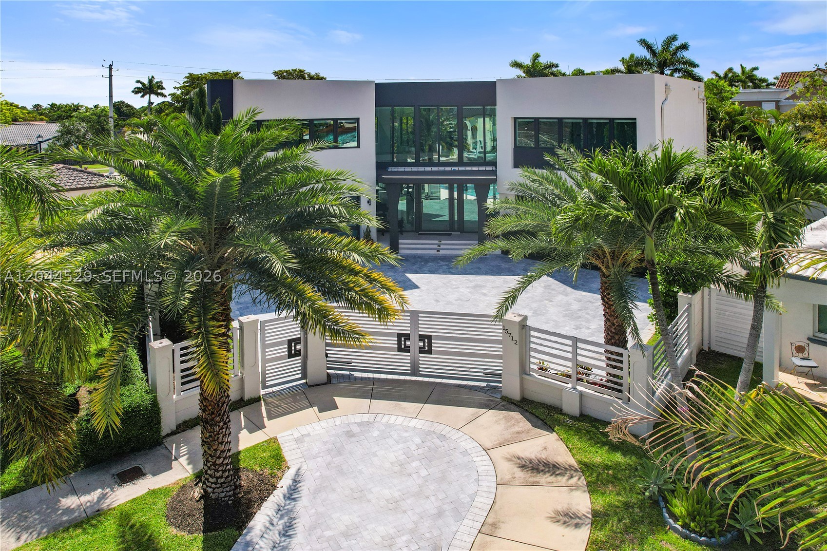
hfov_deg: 78.6
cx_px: 414
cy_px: 276
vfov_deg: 57.2
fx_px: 505
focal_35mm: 22
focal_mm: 8.38
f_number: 2.8
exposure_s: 1/730
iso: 100
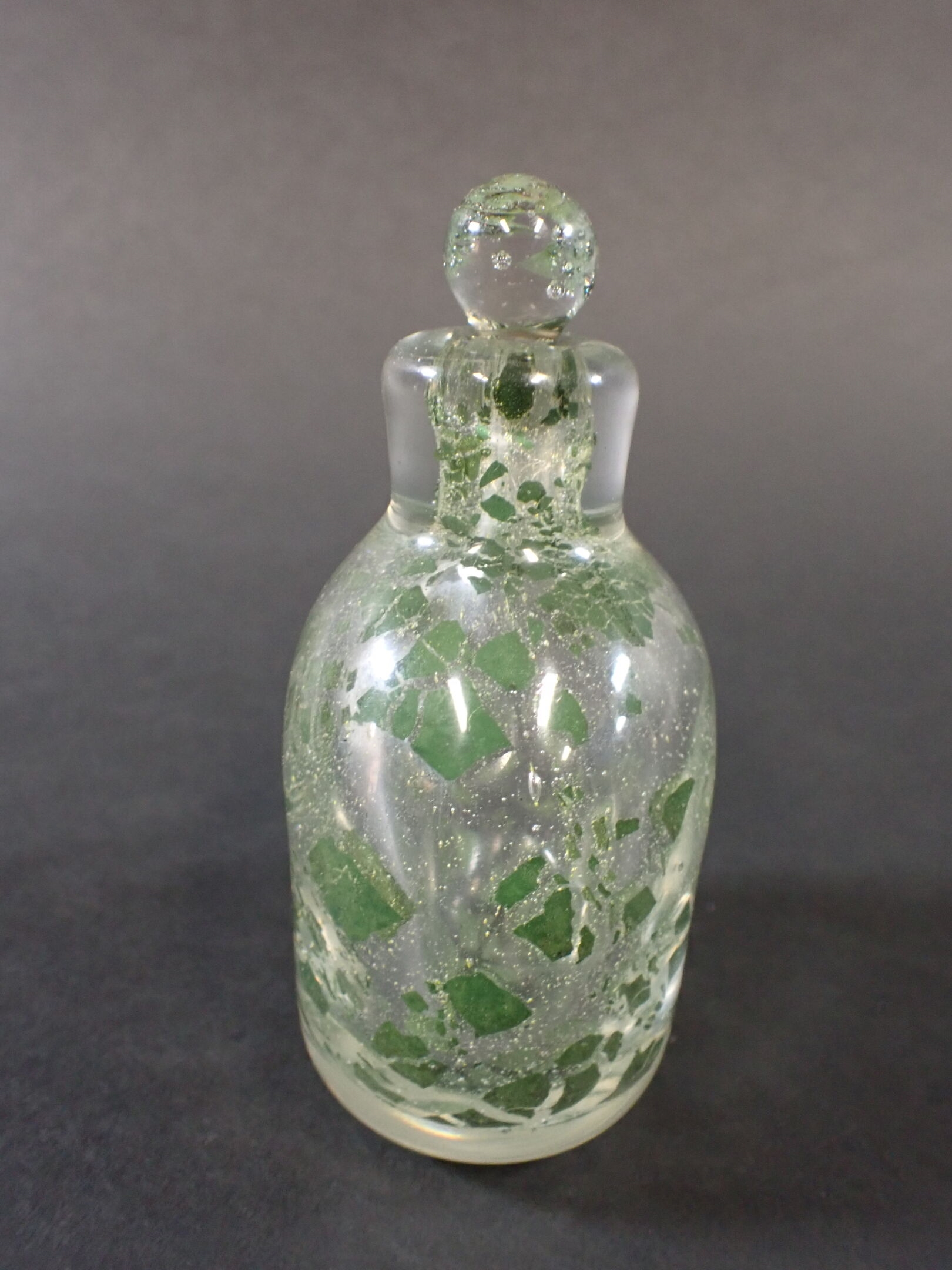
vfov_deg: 60.0
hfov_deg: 46.8
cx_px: 476
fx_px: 1100
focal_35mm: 30
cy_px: 635
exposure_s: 1/40
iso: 800
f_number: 2.3
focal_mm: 5.4
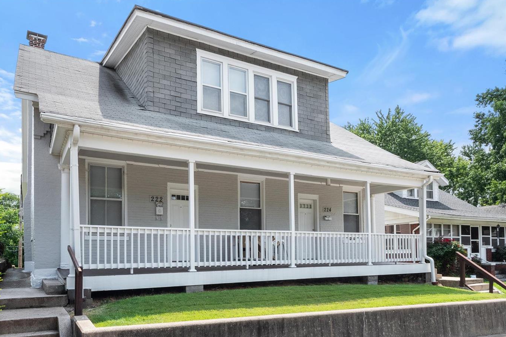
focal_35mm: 26
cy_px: 197
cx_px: 229
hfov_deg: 69.3
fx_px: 365
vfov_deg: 49.3
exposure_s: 1/320
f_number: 10
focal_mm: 11
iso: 400
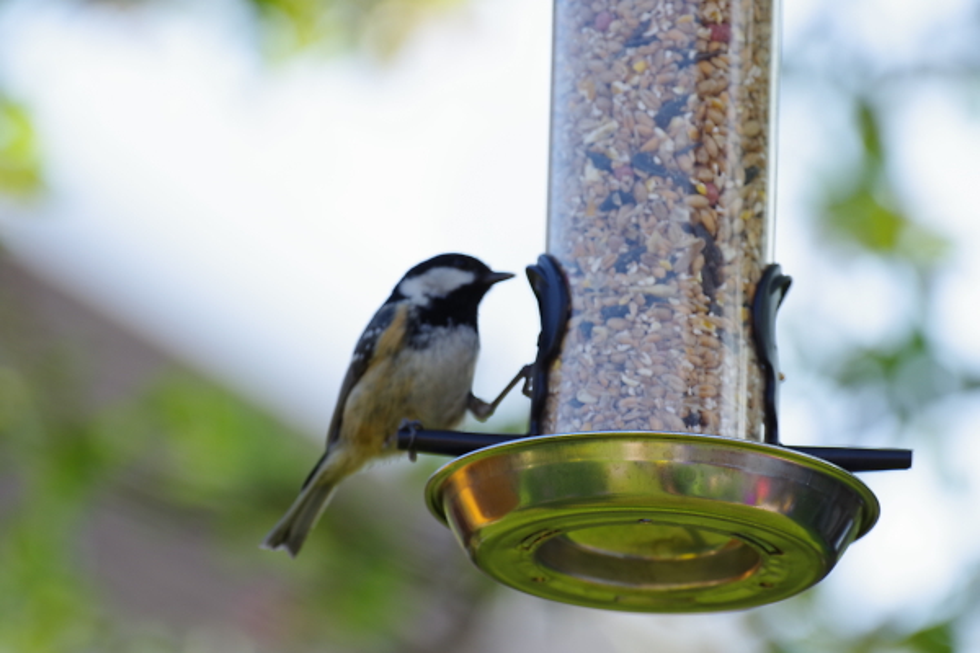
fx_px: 18374
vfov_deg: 2.0
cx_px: 490
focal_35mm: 675
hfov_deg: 3.1
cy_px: 326
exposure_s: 1/200
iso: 200
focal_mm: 450
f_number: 6.3
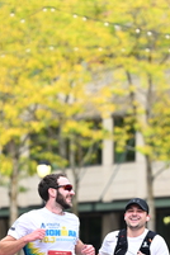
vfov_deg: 5.8
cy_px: 208
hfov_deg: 3.9
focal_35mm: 356
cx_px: 93
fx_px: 2521
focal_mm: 130
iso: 1000
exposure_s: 1/2000
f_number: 2.8
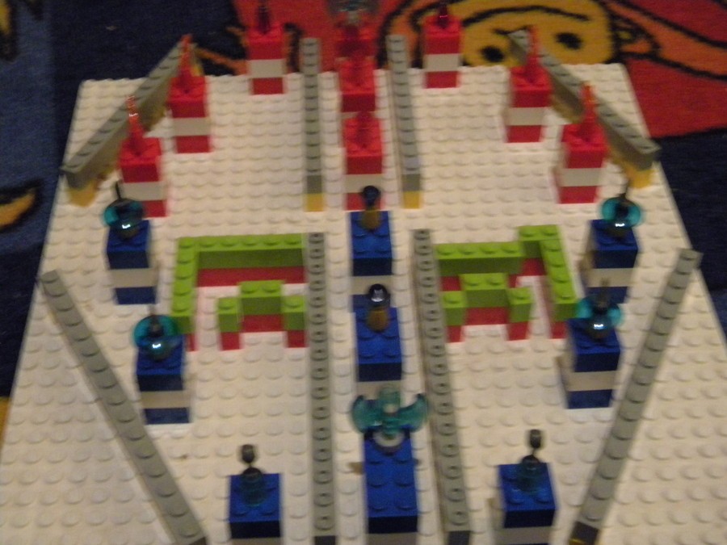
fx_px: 987
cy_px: 272
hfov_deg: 40.4
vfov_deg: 30.9
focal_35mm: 47
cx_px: 364
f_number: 3.9
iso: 800
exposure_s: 1/2.8
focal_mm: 8.6
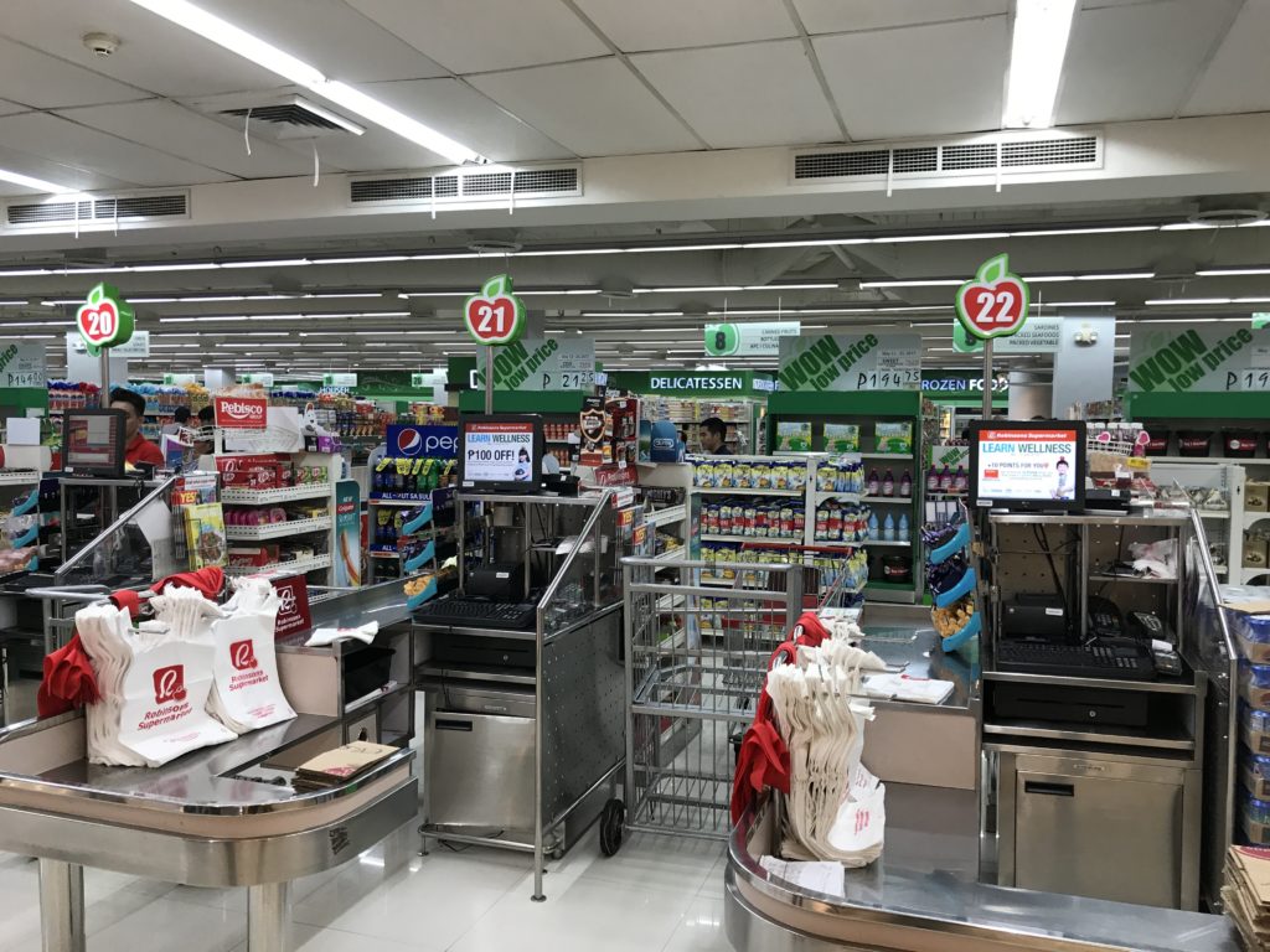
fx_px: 1027
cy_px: 476
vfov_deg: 49.7
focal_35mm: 28
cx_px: 635
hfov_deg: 63.4
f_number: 1.8
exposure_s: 1/40
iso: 25
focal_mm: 3.99
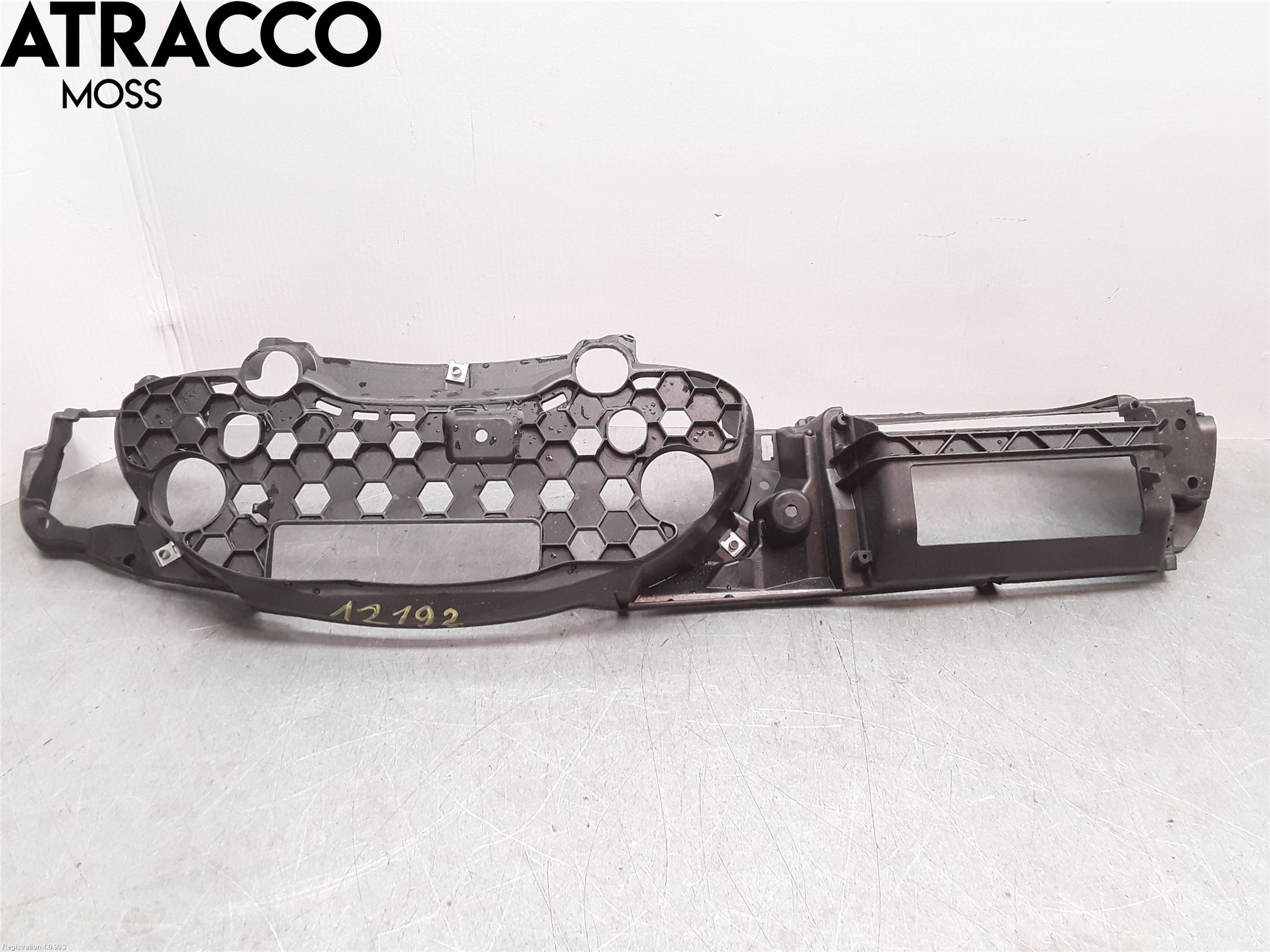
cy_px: 476
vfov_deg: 49.7
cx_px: 635
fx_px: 1027
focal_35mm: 28
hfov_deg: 63.4
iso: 64
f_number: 1.9
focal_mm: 2.91
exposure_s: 1/50
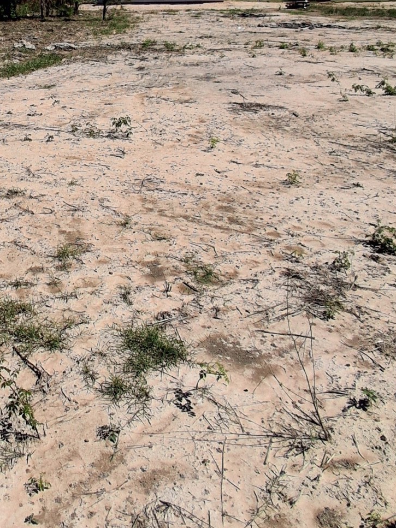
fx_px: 549
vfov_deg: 47.3
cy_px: 74
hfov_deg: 36.4
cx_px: 17
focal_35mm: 36
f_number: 2.2
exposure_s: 1/1742
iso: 50
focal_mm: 1.4
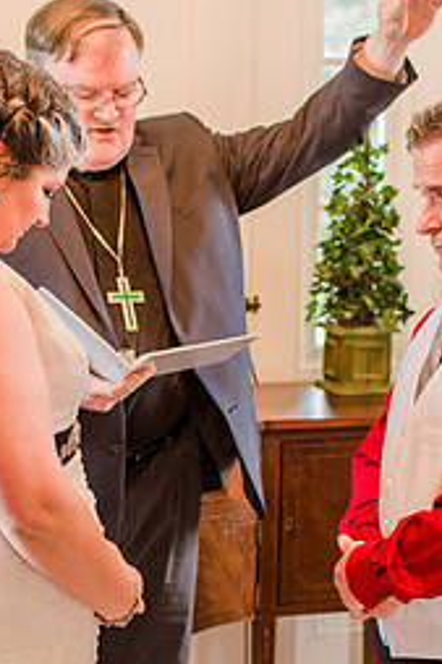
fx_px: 1715
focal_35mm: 93
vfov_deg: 21.7
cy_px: 502
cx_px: 214
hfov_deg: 14.7
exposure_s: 1/100
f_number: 2.5
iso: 800
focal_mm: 35
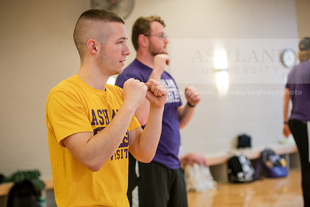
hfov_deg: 28.8
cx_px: 155
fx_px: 603
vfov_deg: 19.5
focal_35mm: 70
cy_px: 104
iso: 1250
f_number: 3.2
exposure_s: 1/200
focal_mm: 70
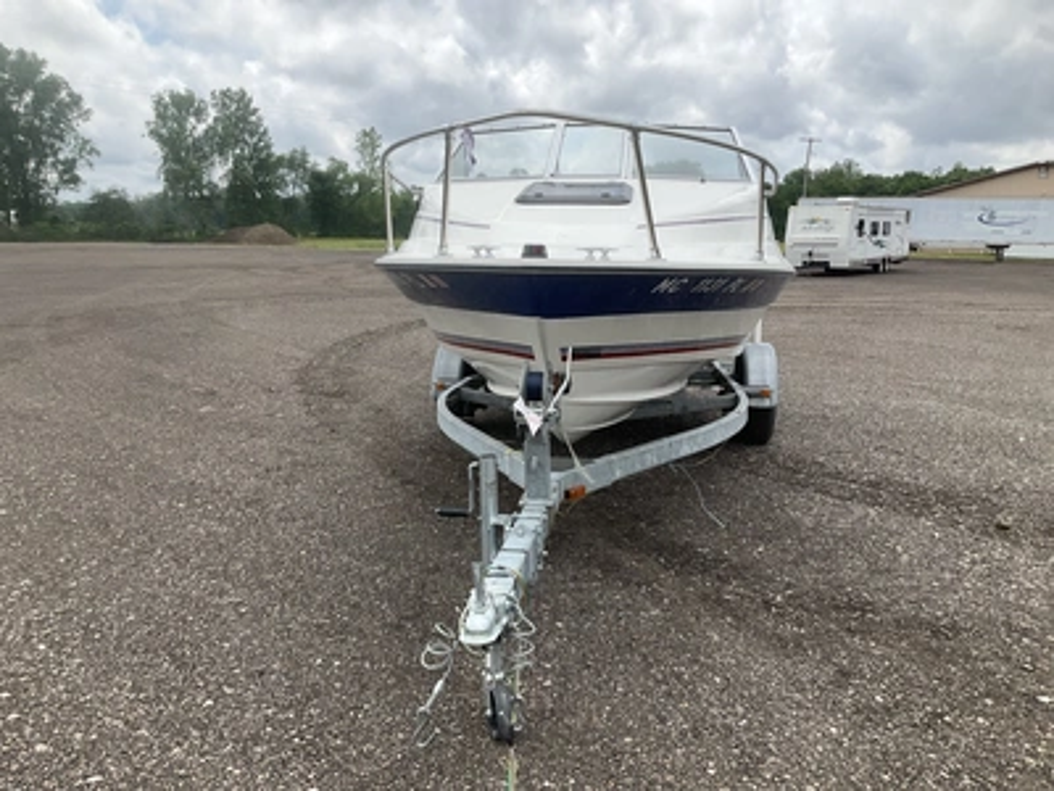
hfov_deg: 61.7
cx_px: 527
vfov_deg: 48.2
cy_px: 396
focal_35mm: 29
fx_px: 883
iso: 25
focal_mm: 3
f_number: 1.8
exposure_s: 1/1412
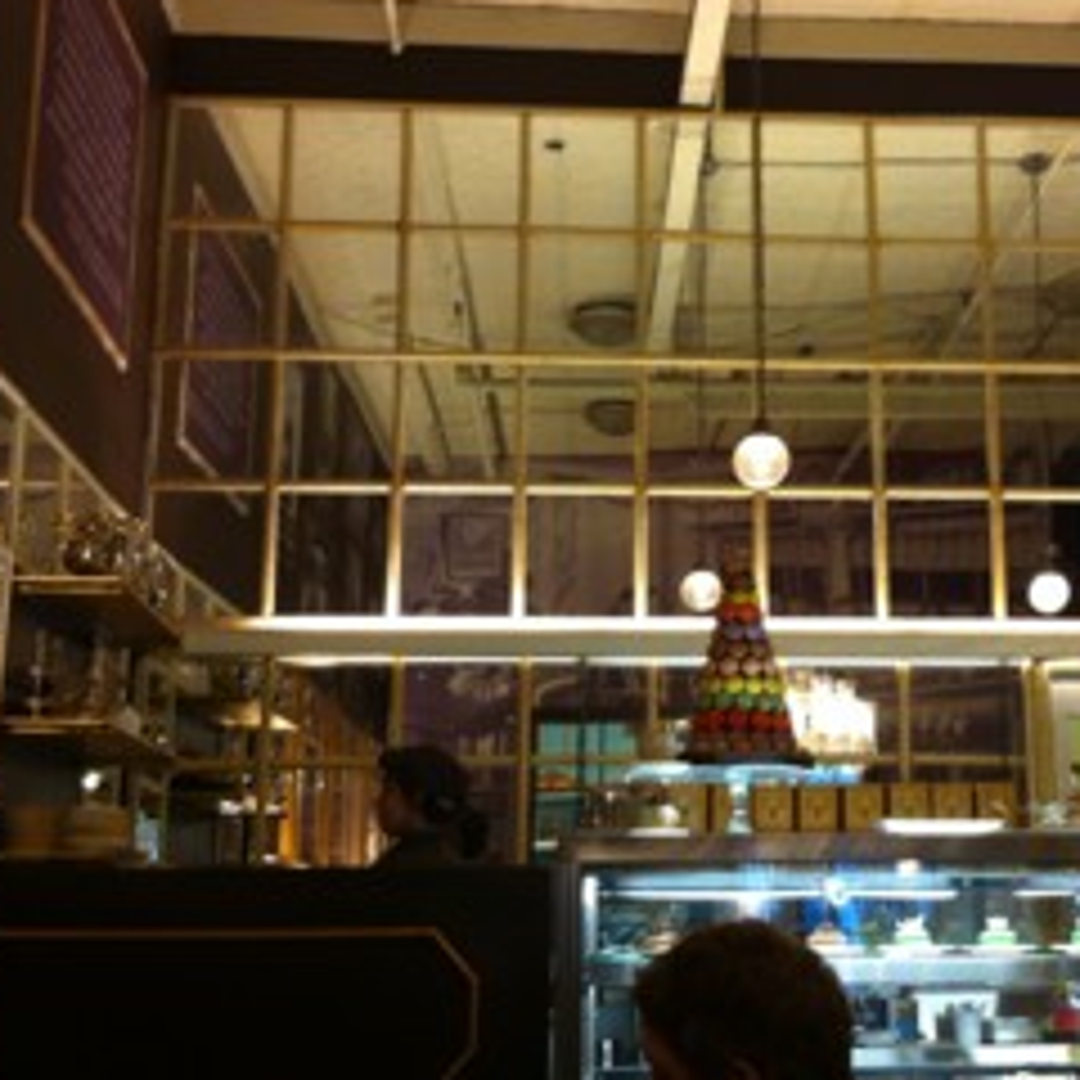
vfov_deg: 29.5
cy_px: 468
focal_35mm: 58
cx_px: 729
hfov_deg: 29.3
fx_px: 2047
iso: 160
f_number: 2.8
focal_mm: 3.85
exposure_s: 1/15
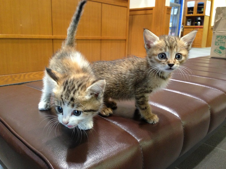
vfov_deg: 42.9
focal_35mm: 33
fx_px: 215
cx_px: 113
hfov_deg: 55.4
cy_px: 84
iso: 250
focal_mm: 4.13
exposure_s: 1/20
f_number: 2.4
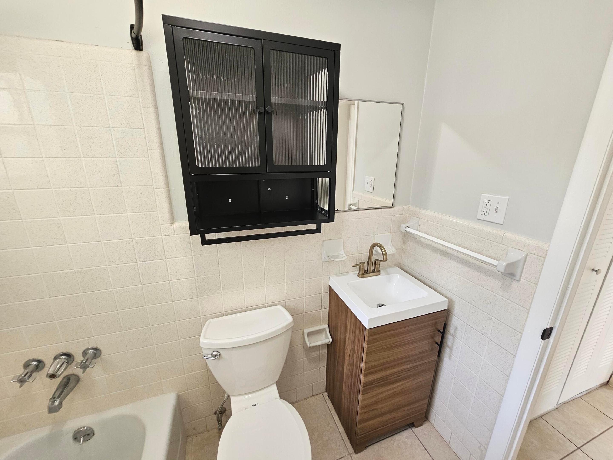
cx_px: 306
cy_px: 230
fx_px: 230
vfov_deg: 89.9
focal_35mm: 13
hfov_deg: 106.2
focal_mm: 2.2
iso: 160
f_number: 2.2
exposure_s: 1/60
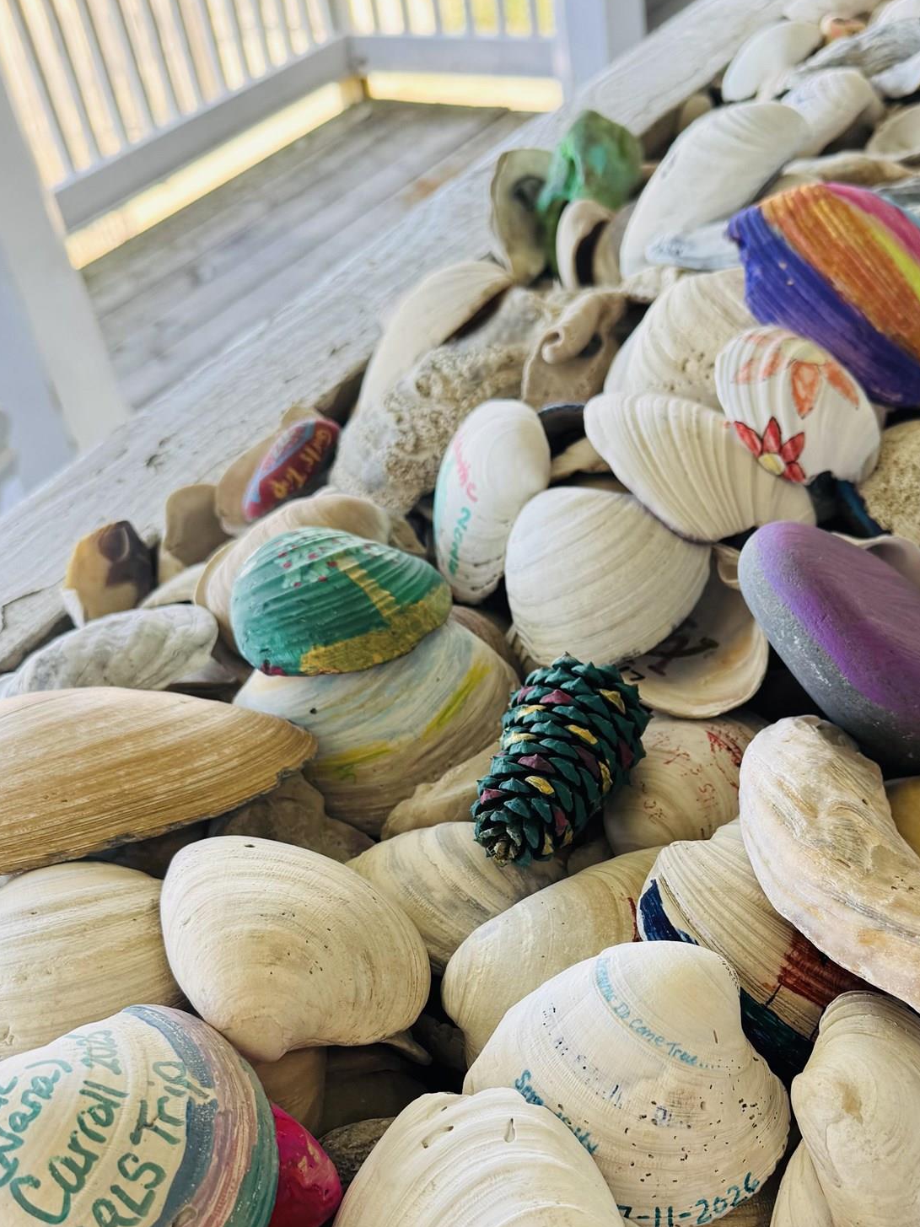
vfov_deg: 48.0
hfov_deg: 37.4
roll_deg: +6.3
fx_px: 1347
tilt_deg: -44.0
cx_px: 589
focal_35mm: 38
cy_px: 839
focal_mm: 6.76
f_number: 1.78
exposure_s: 1/220
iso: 64
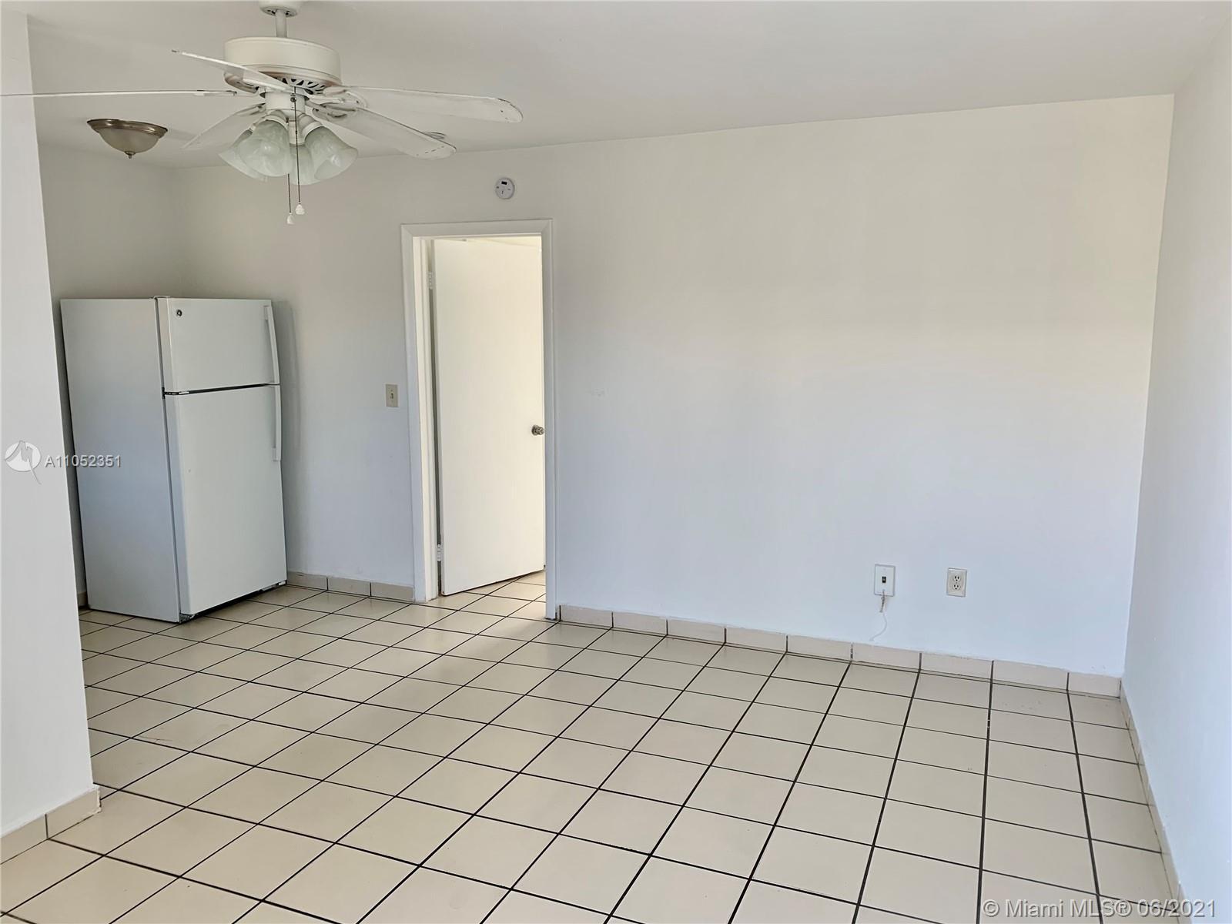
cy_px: 462
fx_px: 925
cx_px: 616
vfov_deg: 53.1
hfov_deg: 67.3
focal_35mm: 26
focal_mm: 4.25
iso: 32
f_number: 1.8
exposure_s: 1/122
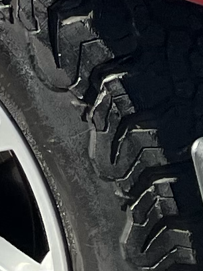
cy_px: -397
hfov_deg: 5.5
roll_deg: +0.7
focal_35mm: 258
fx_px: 2015
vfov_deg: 7.2
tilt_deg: -11.9
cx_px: -307
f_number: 1.6
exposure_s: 1/906
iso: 50
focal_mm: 5.1
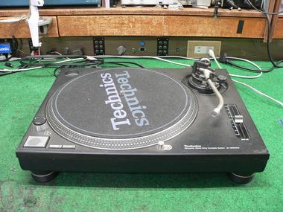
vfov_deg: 39.7
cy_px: 106
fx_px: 294
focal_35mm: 36
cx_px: 142
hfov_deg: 51.4
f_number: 2.8
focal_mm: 6
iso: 200
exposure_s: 1/8
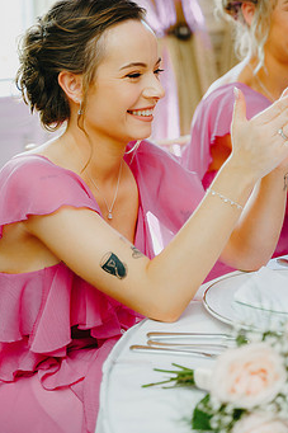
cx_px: 137
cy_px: 210
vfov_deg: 20.6
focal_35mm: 99
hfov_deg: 13.8
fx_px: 1189
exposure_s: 1/200
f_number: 2.8
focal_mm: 75
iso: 2000
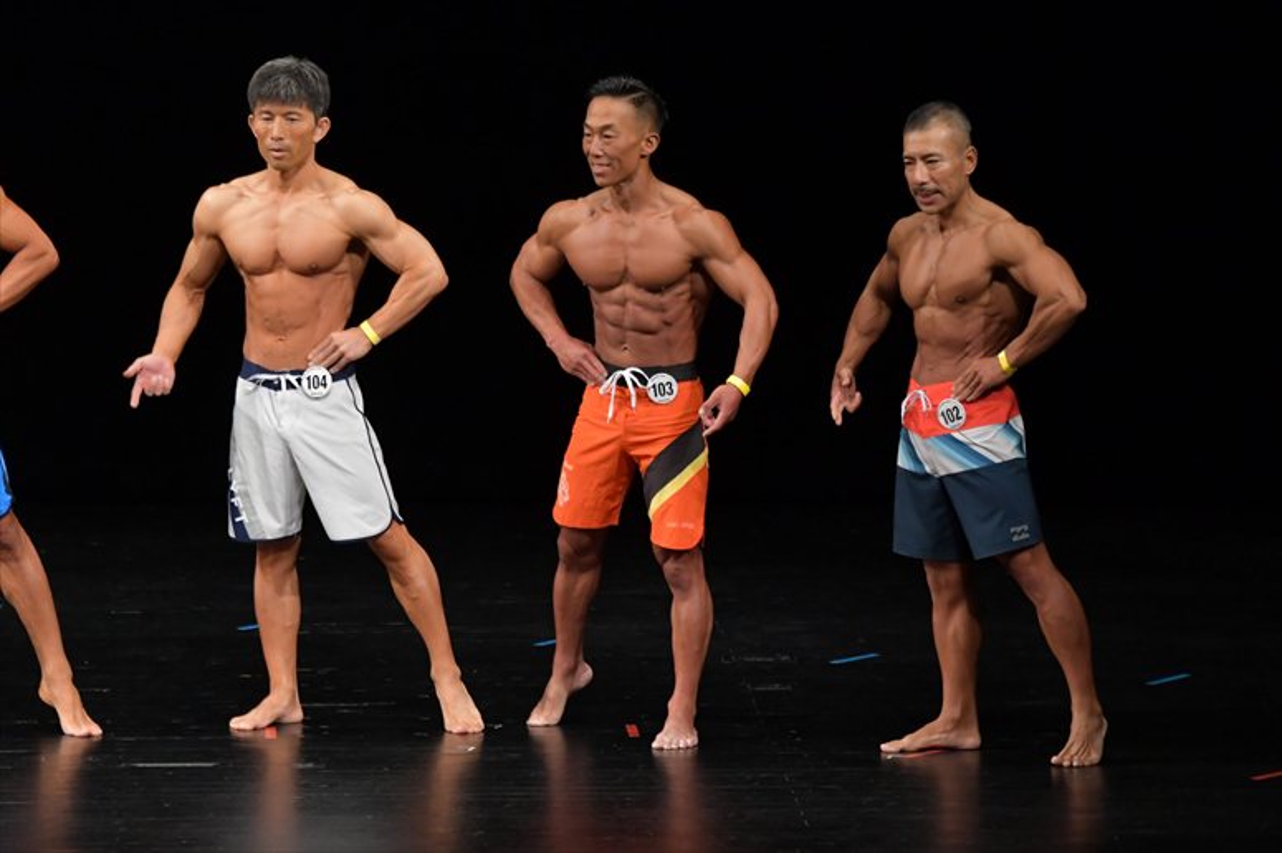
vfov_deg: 5.1
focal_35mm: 270
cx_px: 641
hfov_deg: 7.6
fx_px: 9610
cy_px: 426
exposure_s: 1/400
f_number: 5.6
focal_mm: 180
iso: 3200
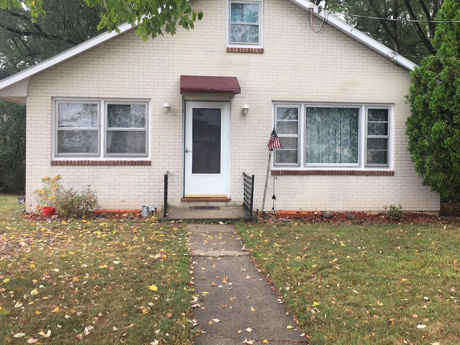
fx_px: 571
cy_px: 152
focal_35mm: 43
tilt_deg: +0.5
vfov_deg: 33.6
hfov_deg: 43.8
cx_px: 259
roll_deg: -1.1
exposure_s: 1/133
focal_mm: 4.15
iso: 25
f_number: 2.2
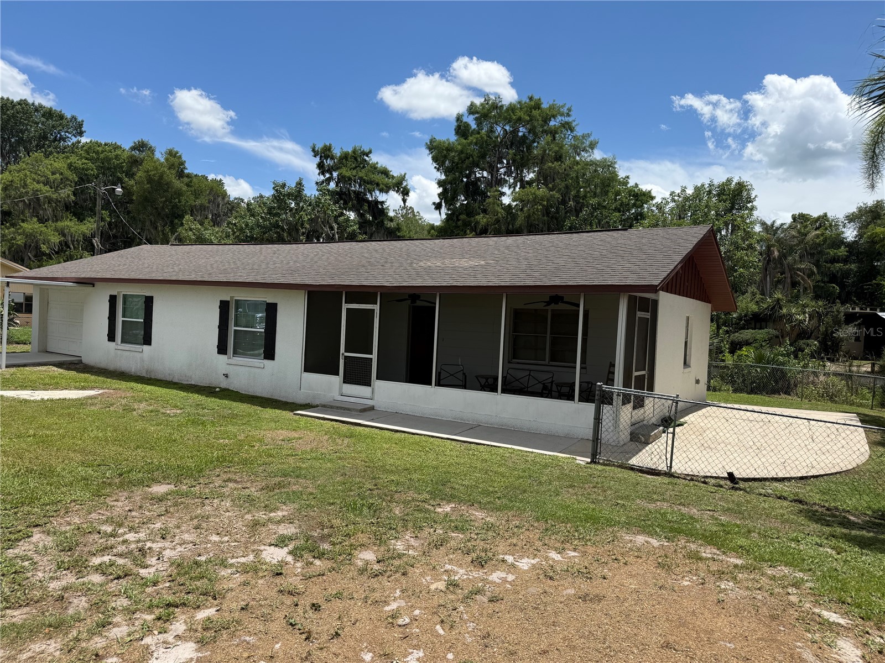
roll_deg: -3.3
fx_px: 614
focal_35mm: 24
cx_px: 442
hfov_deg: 71.6
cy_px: 332
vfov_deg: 56.8
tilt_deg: -0.7
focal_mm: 6.76
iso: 80
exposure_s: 1/4975
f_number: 1.78
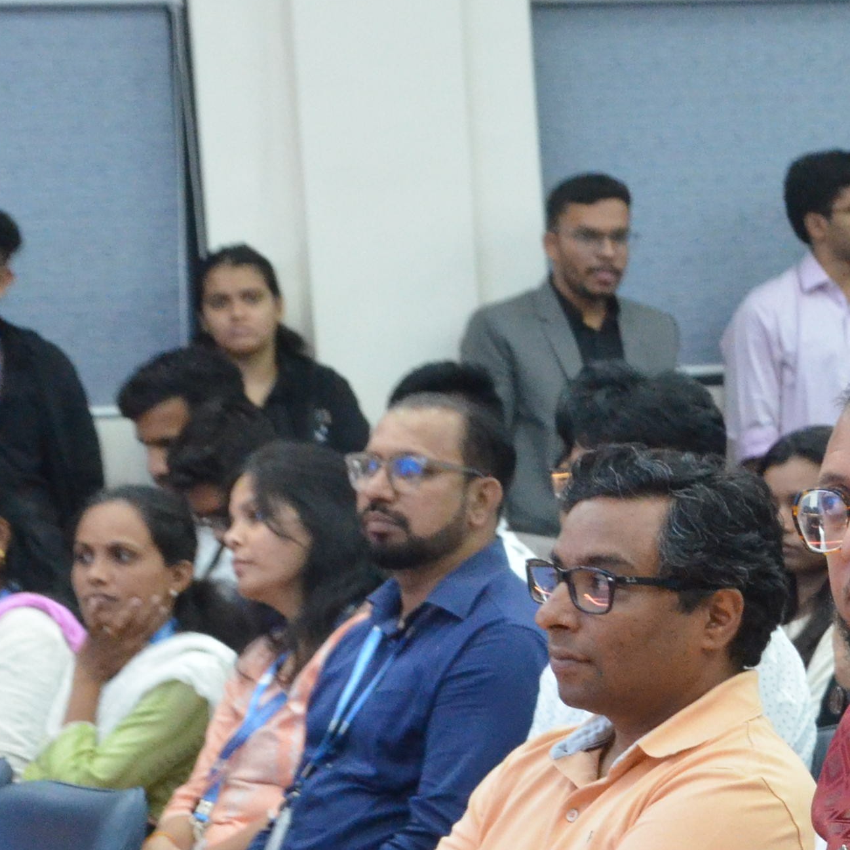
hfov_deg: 8.5
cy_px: 767
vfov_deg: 8.6
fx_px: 5640
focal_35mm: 203
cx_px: 1112
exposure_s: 1/200
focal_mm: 42
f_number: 7.1
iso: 3200
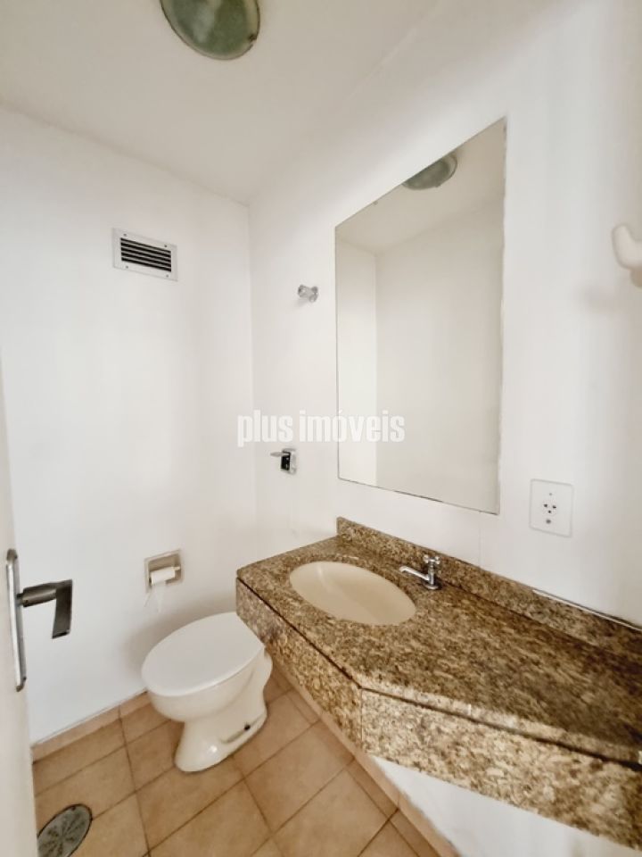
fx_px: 321
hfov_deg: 89.9
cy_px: 428
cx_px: 321
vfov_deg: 106.2
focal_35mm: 13
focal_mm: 1.74
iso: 400
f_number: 2.2
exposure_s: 1/60
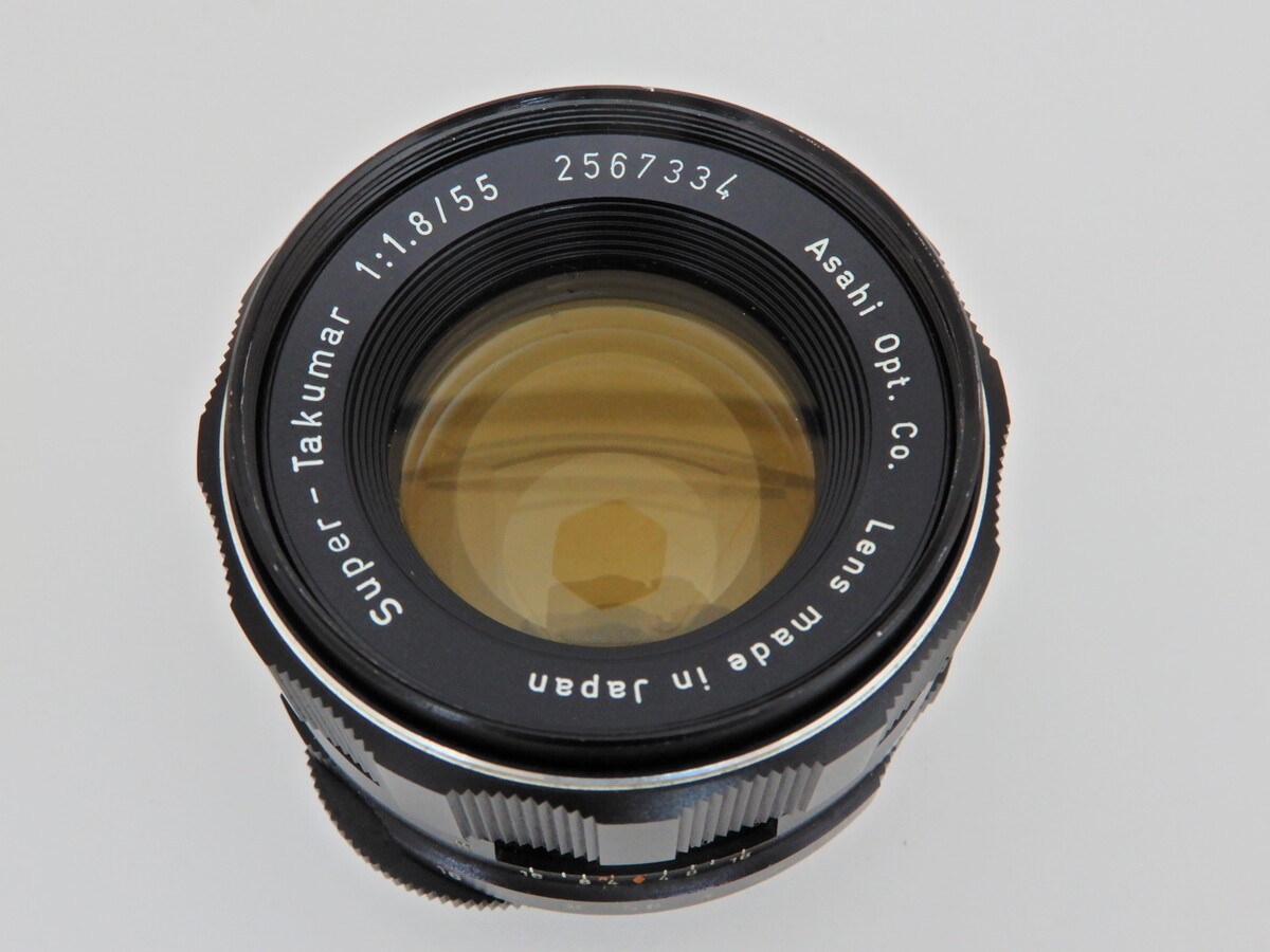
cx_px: 635
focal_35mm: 42
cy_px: 476
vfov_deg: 34.3
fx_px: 1541
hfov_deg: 44.8
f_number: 4.5
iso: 220
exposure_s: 1/25
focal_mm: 7.5
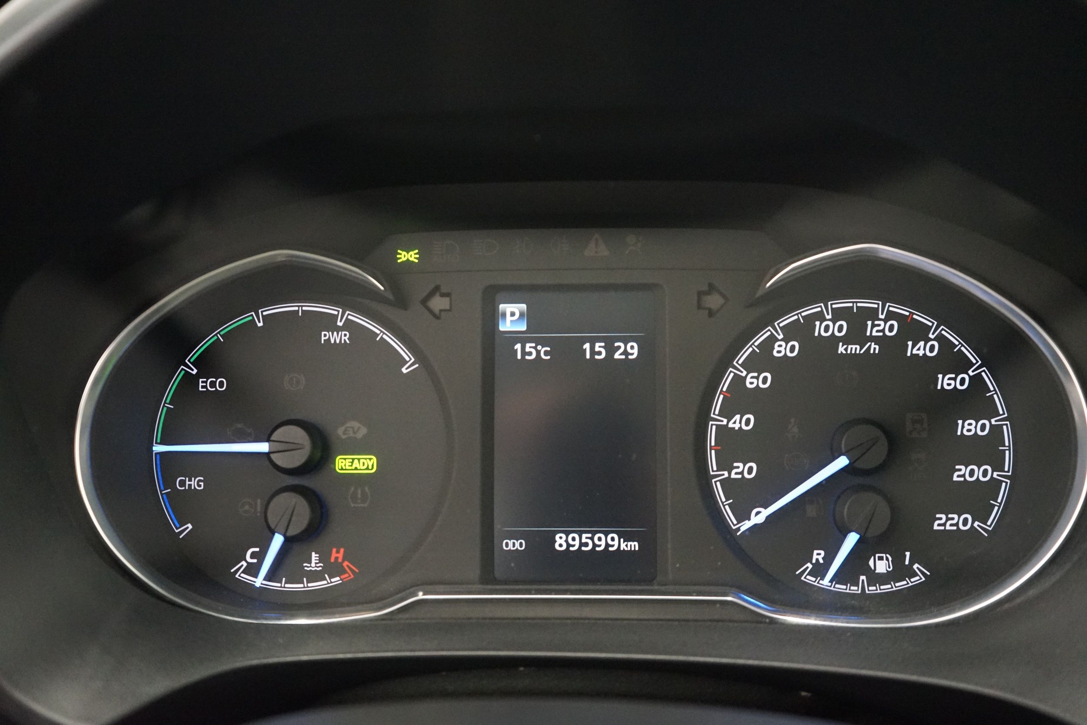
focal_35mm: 33
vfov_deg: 40.0
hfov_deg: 57.2
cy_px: 362
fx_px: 996
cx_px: 544
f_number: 4
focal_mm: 33
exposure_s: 1/60
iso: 6400
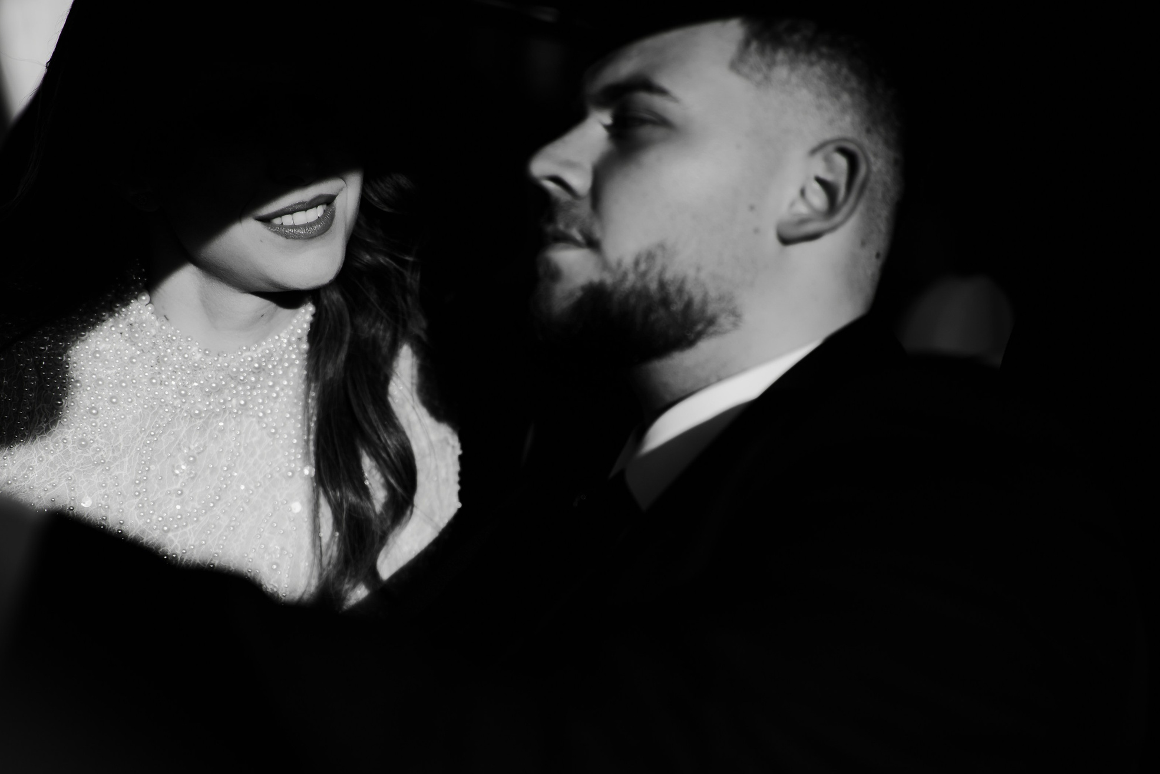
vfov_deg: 20.9
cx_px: 507
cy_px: 489
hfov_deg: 30.9
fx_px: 2094
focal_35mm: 65
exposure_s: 1/4000
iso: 80
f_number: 1.8
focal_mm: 50
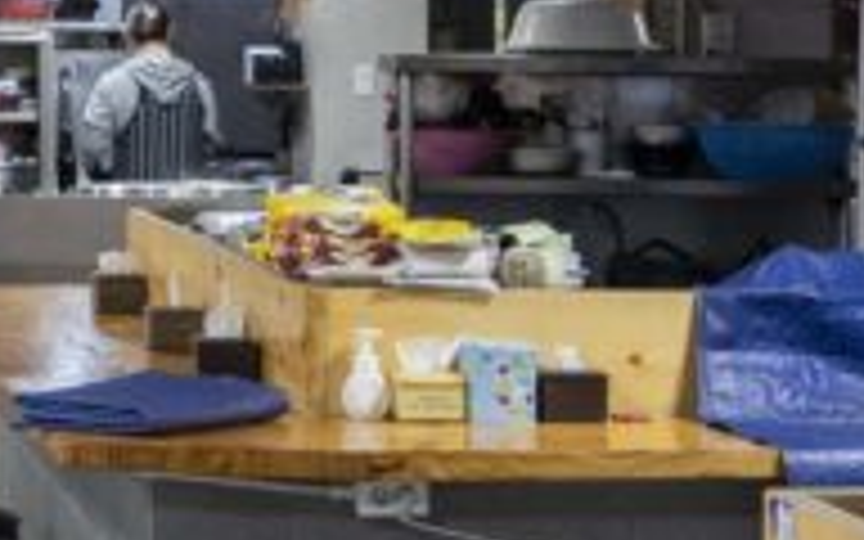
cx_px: -410
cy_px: -101
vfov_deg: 8.2
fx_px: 3720
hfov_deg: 12.6
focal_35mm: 158
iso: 2500
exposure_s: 1/160
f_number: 4
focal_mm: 29
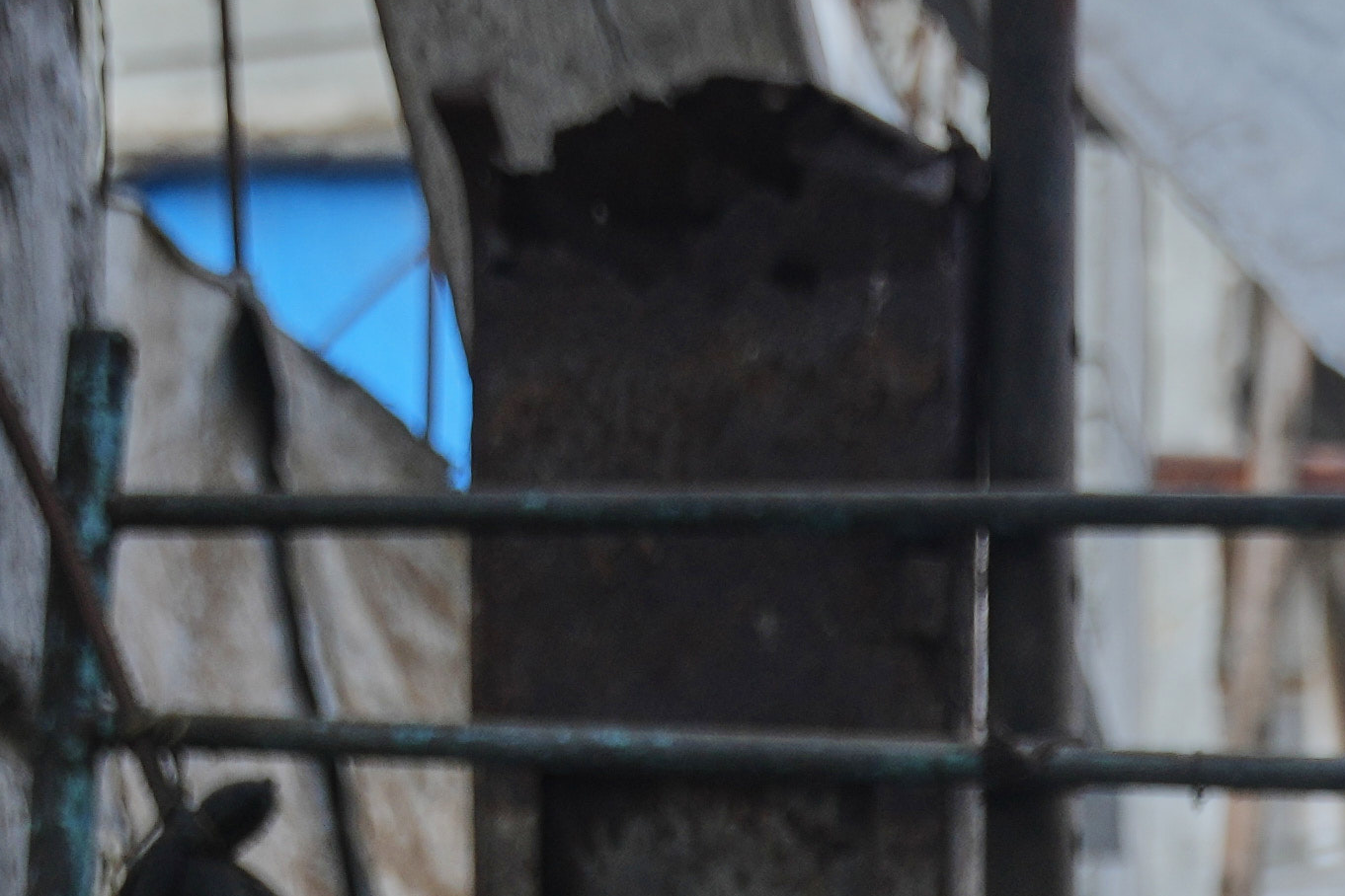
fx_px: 6921
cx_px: 1841
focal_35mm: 185
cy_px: 2671
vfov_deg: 6.7
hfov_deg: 10.8
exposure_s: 1/200
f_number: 2.8
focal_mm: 29.2
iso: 100
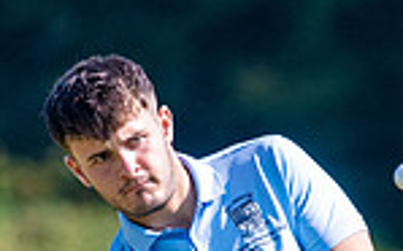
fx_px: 24593
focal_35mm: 2240
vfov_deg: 0.6
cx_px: 180
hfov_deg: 0.9
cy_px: 456
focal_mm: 300
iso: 200
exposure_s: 1/1250
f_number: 4
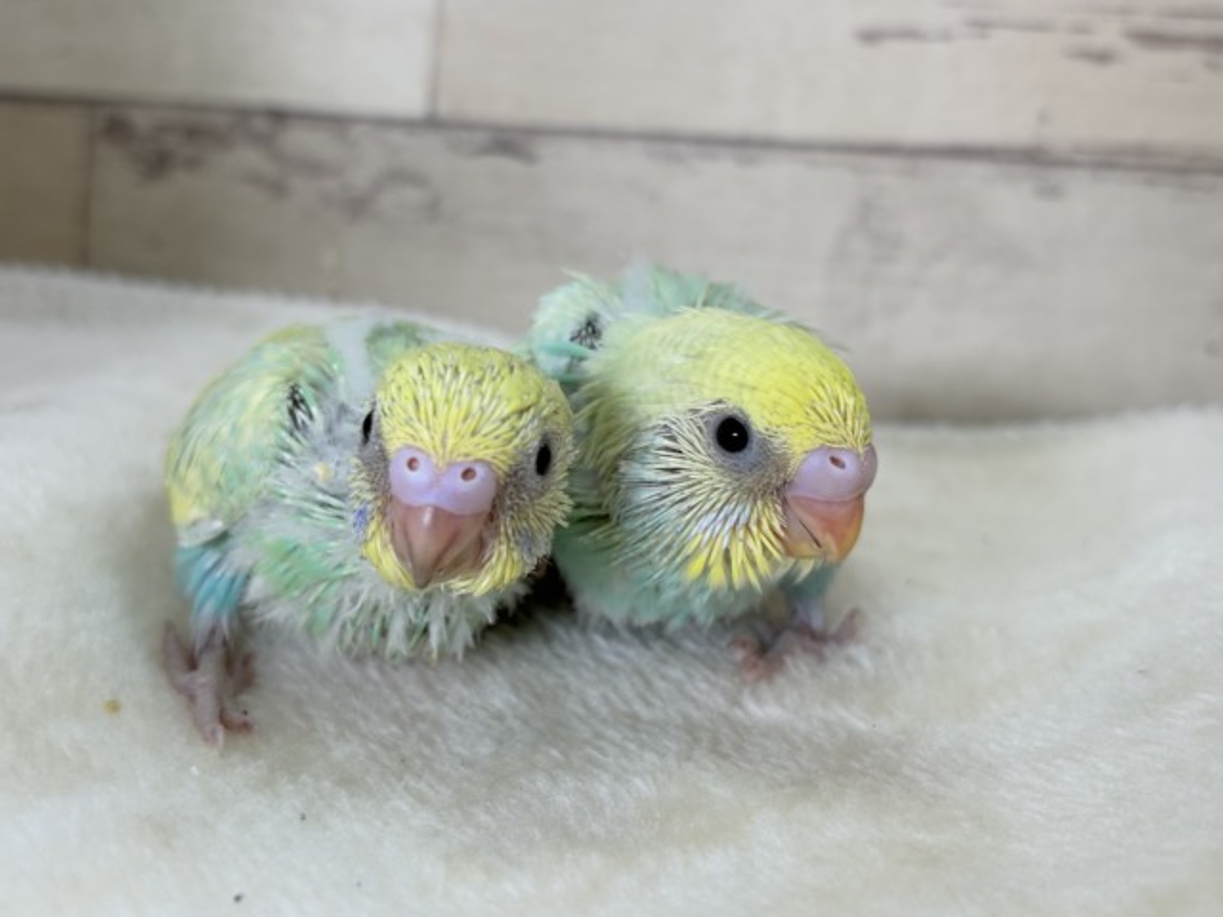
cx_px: 612
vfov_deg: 28.0
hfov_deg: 36.8
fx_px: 1837
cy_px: 458
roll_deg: -3.2
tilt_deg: -10.4
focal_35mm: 52
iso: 32
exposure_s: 1/50
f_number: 1.6
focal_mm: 5.96
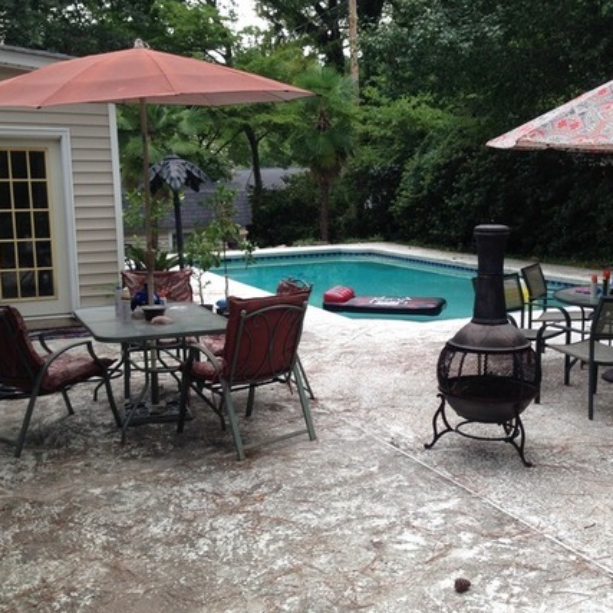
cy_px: 307
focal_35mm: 41
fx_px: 821
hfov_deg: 40.9
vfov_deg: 40.9
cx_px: 342
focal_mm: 4.12
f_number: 2.4
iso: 50
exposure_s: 1/120
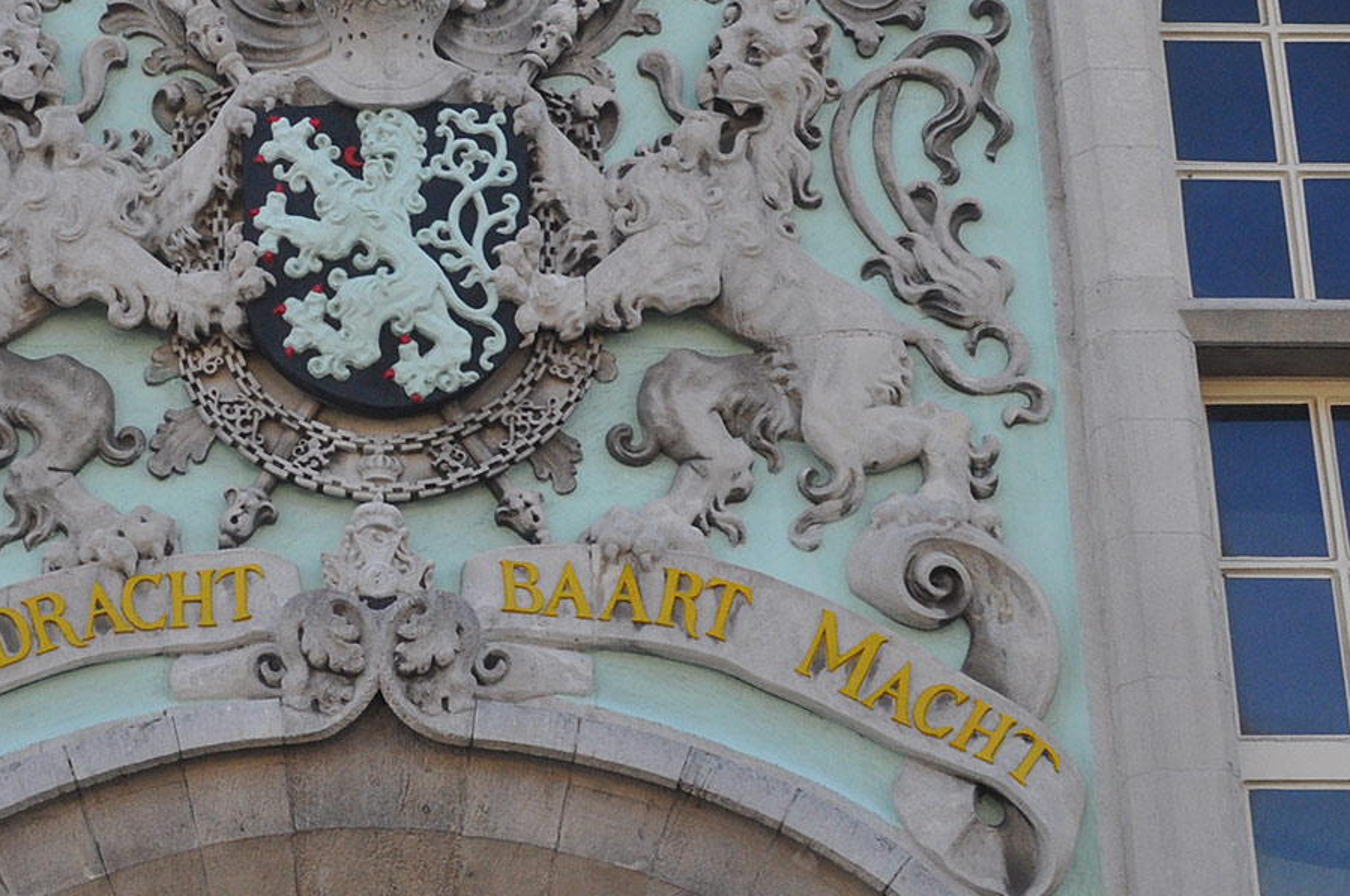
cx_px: 345
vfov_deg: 16.6
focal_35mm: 82
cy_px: 392
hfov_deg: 24.5
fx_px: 3071
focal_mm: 24
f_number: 8
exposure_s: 1/250
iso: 500
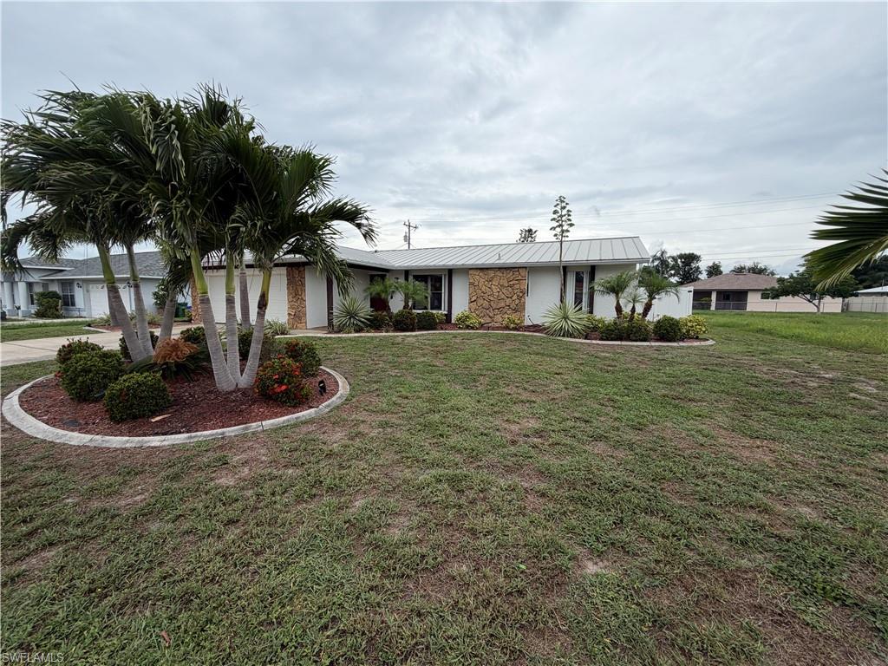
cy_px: 333
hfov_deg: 102.1
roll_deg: -1.9
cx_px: 444
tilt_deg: -6.5
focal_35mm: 14
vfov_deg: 85.7
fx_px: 359
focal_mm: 2.22
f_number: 2.2
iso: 20
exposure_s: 1/770
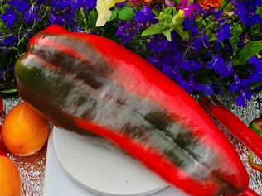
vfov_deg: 26.7
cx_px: 109
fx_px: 409
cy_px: 143
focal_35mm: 54
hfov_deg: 35.5
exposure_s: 1/620
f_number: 2
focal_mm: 6.83
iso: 50
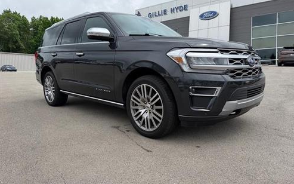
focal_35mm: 26
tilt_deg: -3.4
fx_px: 208
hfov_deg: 70.4
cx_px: 148
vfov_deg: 47.6
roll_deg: +0.7
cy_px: 87
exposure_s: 1/3584
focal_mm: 6.76
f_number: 1.78
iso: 80
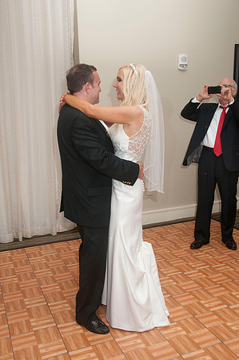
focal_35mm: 36
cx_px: 120
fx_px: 359
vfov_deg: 53.2
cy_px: 180
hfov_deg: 36.8
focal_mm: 24
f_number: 5.6
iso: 400
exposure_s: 1/60
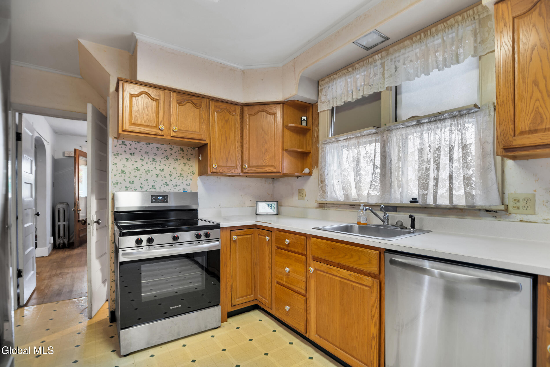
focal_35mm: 16
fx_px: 244
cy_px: 184
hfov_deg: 96.7
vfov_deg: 73.8
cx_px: 275
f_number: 4.5
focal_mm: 16
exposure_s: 1/10
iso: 320
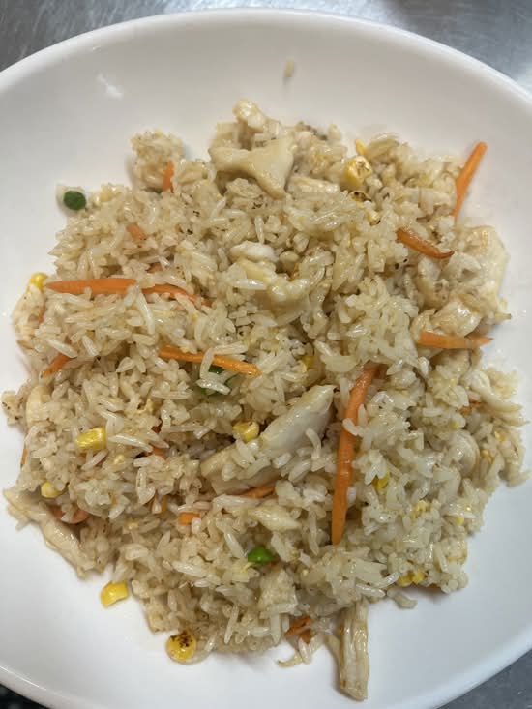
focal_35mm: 26
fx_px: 533
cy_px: 354
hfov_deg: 53.1
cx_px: 266
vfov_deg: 67.3
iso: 125
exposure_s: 1/100
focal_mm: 5.1
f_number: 1.6
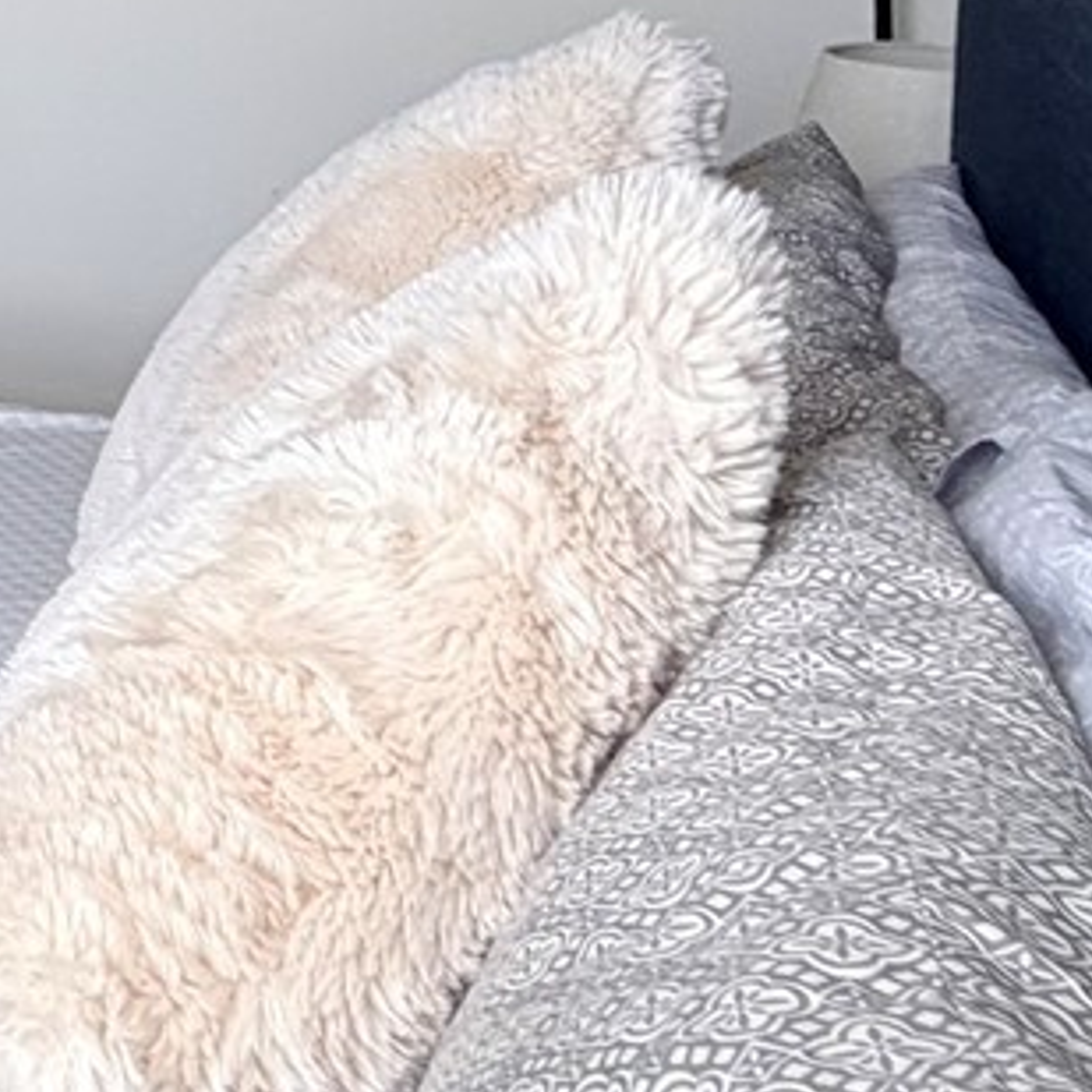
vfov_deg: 24.7
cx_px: -746
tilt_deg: -3.2
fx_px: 2284
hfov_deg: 20.7
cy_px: -159
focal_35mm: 64
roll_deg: +2.6
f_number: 2.2
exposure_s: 1/121
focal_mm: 2.22
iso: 200
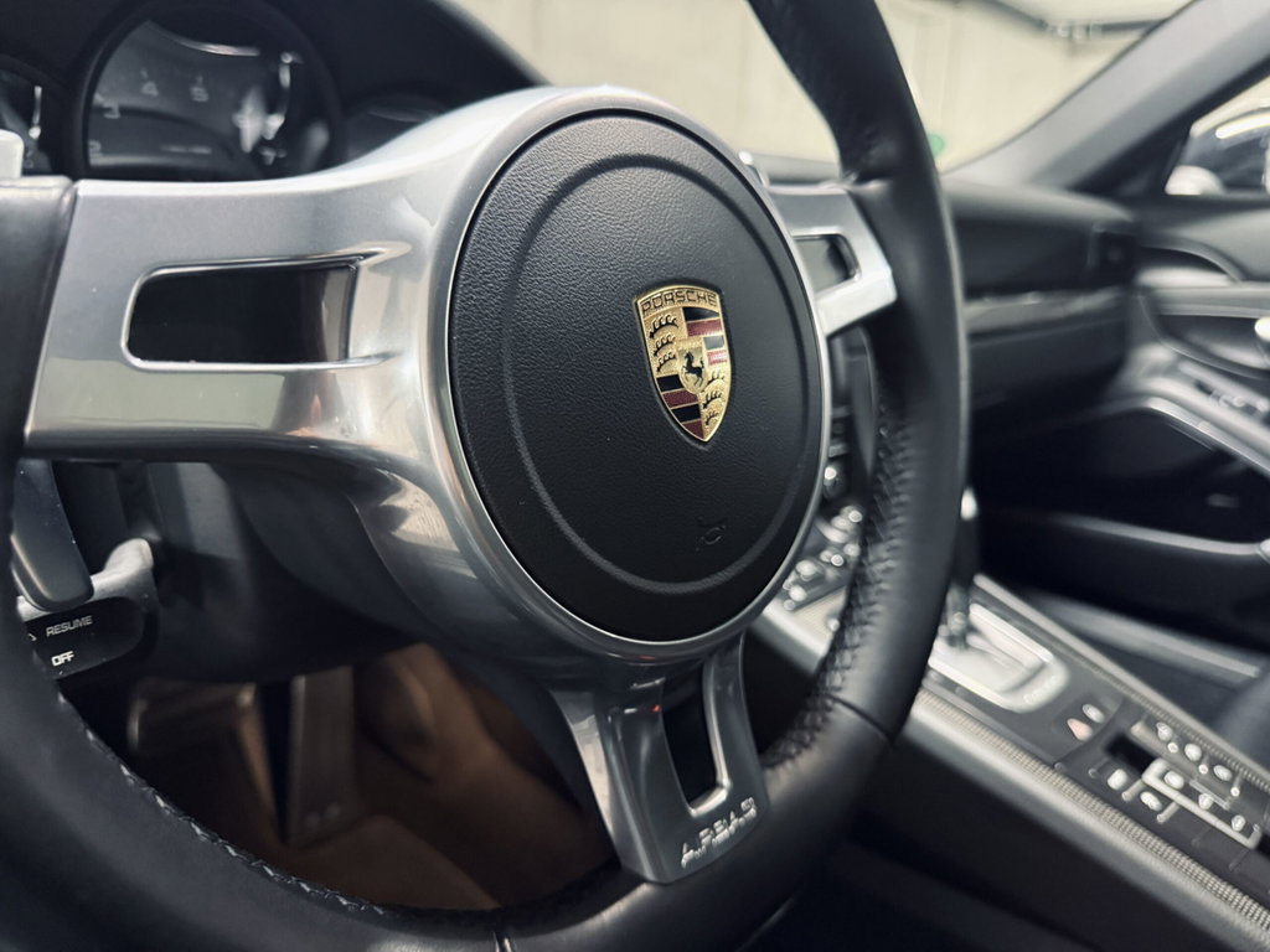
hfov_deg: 71.6
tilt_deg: -15.9
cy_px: 476
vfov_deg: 56.8
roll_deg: -2.9
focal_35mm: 24
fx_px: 881
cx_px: 635
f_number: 1.78
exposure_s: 1/33
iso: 640
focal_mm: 6.76
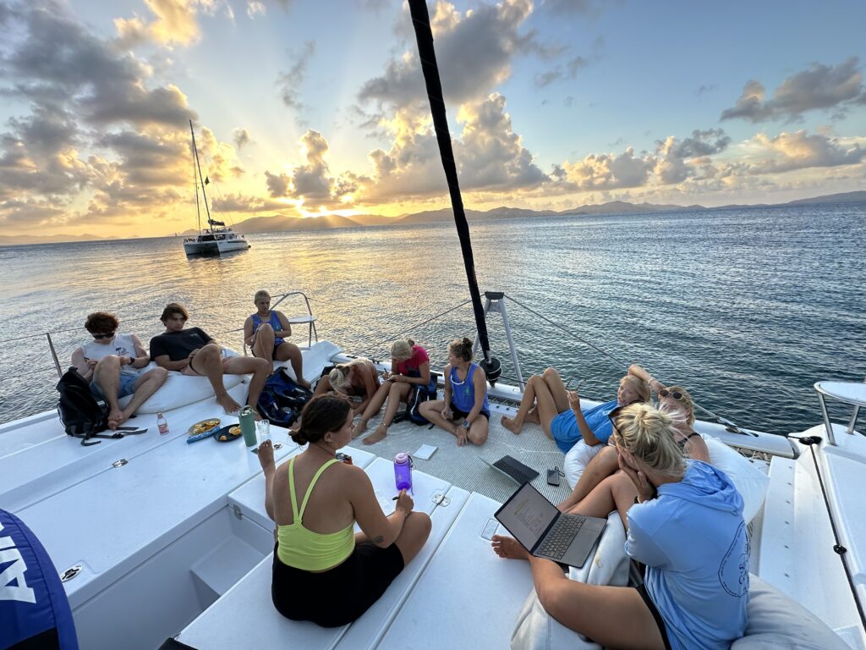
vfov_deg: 85.7
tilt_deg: -14.9
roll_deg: +2.2
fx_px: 350
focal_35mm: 14
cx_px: 433
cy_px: 325
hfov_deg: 102.1
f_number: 2.2
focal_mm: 2.22
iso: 40
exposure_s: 1/206
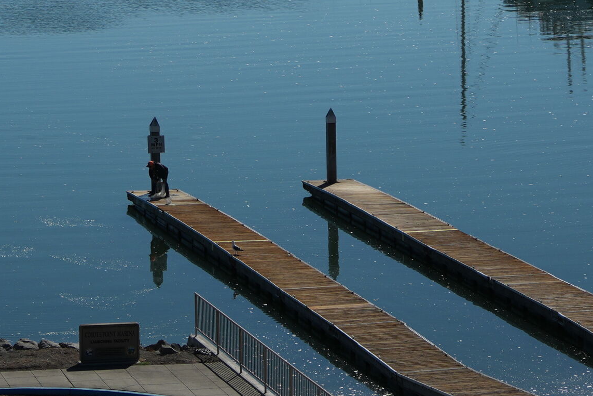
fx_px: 3113
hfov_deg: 10.9
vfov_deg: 7.2
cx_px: 163
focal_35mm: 189
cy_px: -171
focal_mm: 50
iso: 160
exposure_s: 1/3200
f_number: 4.5
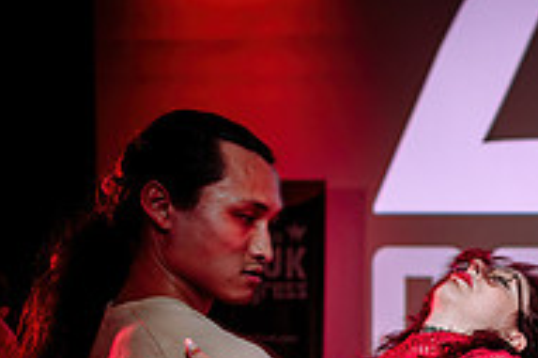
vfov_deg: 17.4
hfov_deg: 24.0
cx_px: 721
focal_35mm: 73
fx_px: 1090
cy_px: 472
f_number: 2
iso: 800
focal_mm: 24
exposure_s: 1/50
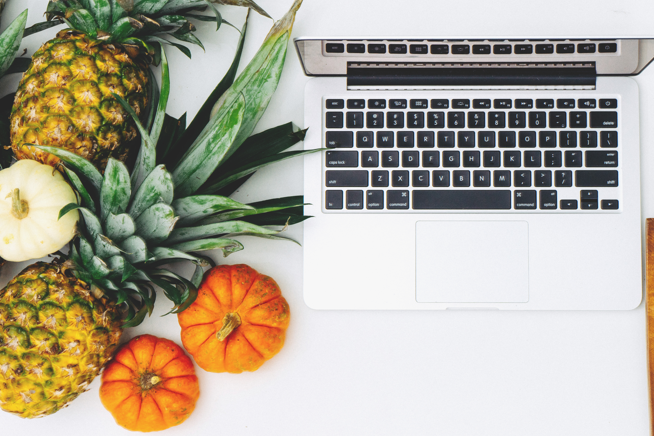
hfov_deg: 23.6
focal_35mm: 86
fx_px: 1562
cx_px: 386
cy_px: 211
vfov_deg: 15.9
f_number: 9
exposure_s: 1/60
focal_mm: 70
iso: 400
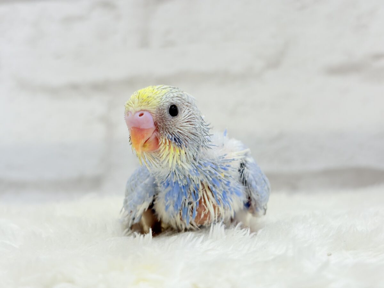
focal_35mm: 52
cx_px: 192
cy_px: 144
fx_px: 577
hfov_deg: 36.8
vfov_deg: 28.0
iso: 64
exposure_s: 1/100
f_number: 1.6
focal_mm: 5.96
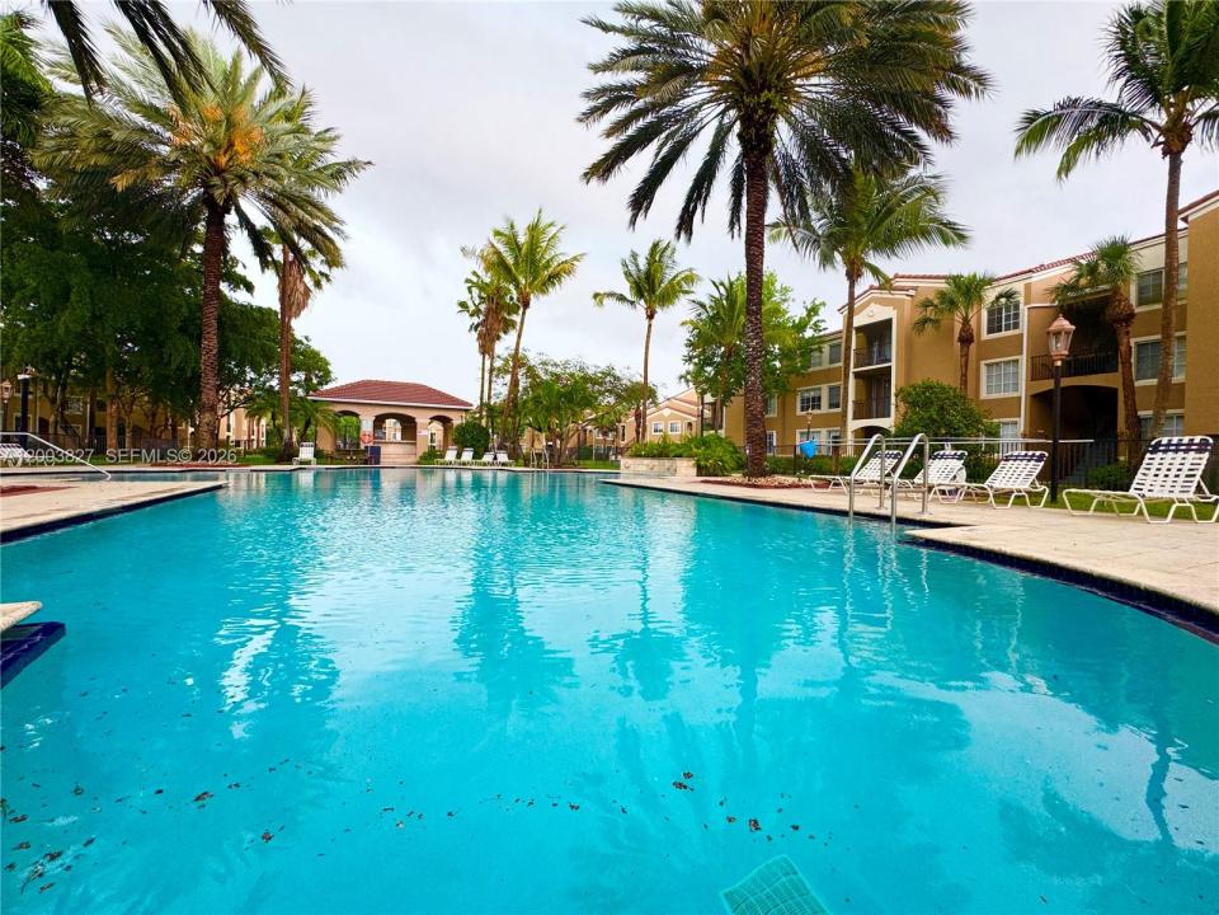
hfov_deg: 102.1
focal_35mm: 14
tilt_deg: -0.8
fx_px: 493
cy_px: 458
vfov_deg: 85.7
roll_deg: -1.1
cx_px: 610
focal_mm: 2.22
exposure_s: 1/99
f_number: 2.2
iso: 80
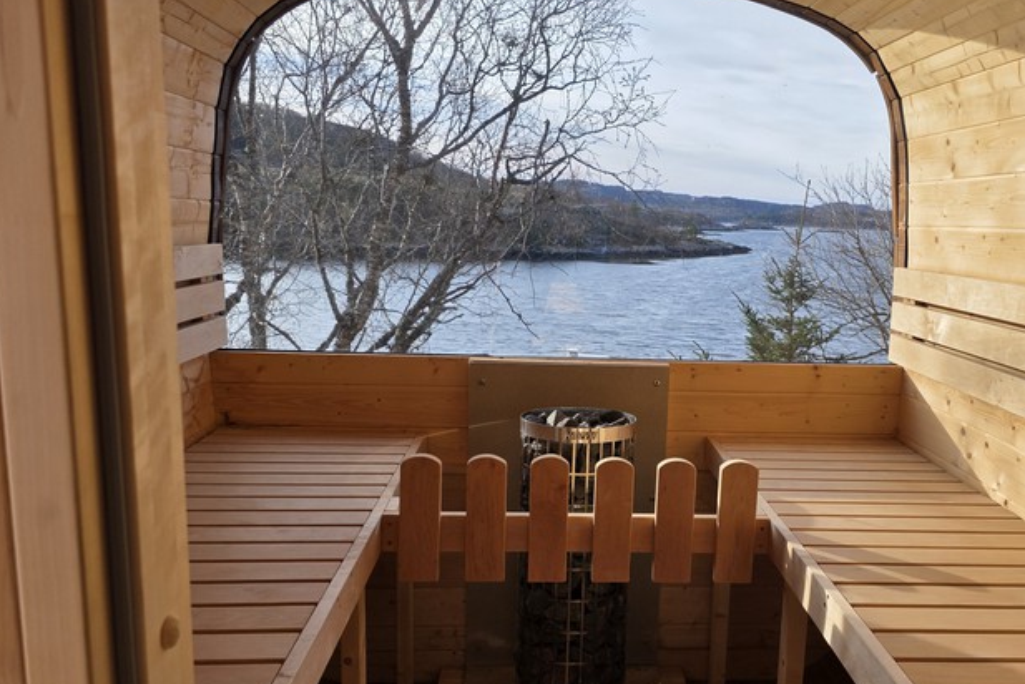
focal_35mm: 31
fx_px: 883
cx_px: 601
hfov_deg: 59.9
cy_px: 397
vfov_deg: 42.2
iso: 40
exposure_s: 1/359
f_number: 1.7
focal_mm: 6.3
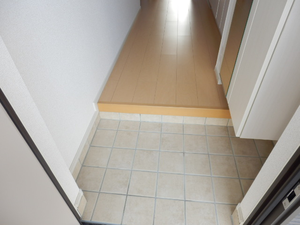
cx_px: 150
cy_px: 112
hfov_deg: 71.6
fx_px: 208
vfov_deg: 56.8
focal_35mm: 24
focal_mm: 4.2
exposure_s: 1/40
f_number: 3
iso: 80
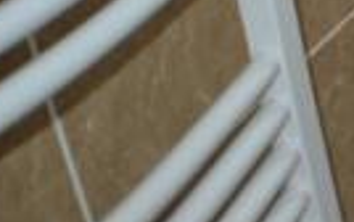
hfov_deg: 11.6
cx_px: 827
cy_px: -289
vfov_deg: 8.1
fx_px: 1448
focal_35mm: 150
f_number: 3.8
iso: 320
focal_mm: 20
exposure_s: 1/125
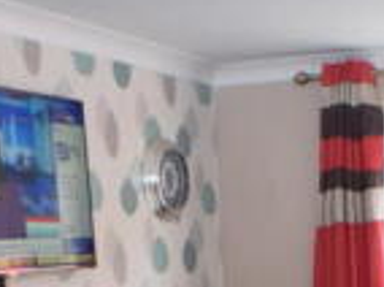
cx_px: 307
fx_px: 1329
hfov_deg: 16.3
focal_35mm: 120
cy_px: 532
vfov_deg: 11.4
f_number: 4
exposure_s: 1/60
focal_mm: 18
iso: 400
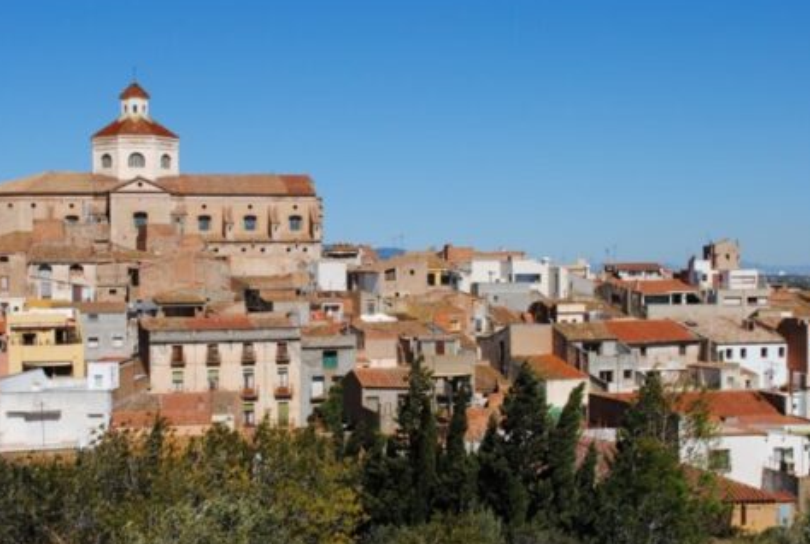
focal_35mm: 56
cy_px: 286
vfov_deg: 24.3
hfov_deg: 35.5
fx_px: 1262
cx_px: 324
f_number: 10
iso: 100
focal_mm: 26
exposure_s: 1/400
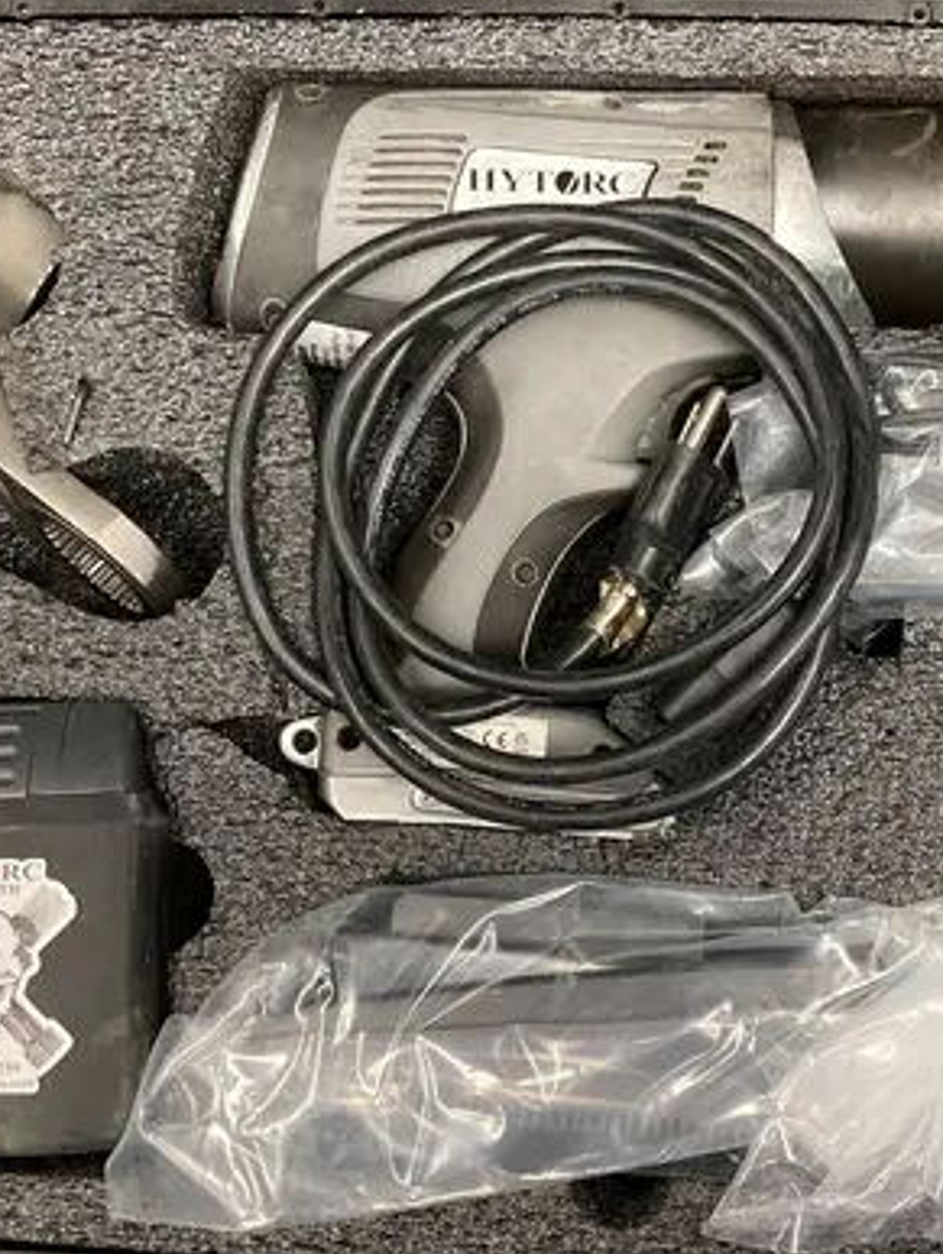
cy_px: 621
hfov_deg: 27.4
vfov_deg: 36.1
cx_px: 616
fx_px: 1922
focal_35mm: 53
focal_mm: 3.99
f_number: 1.8
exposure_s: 1/60
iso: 250
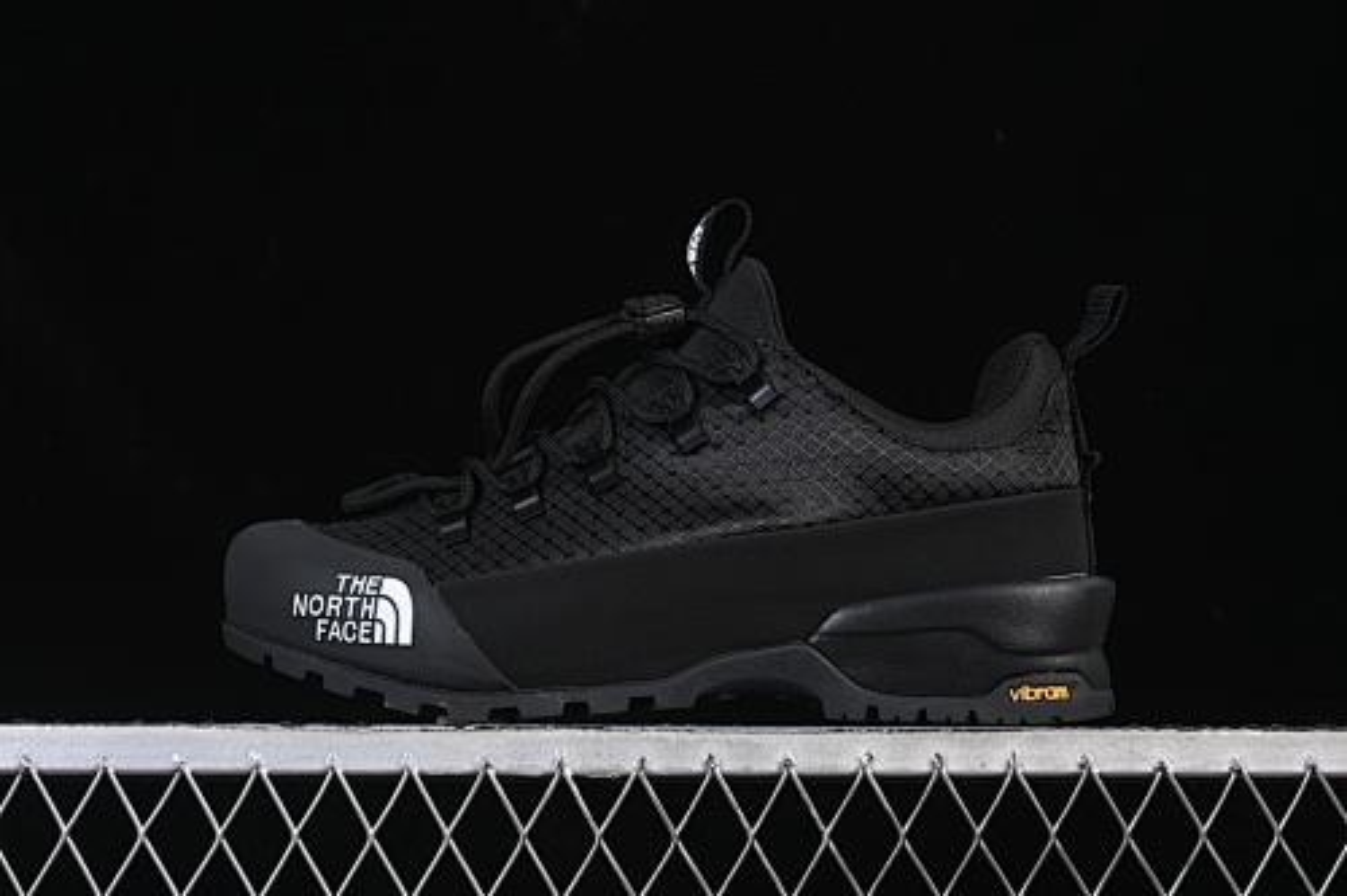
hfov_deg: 27.0
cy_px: 448
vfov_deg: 18.2
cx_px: 674
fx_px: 2805
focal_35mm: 75
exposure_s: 1/50
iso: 160
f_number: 6.3
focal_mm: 50
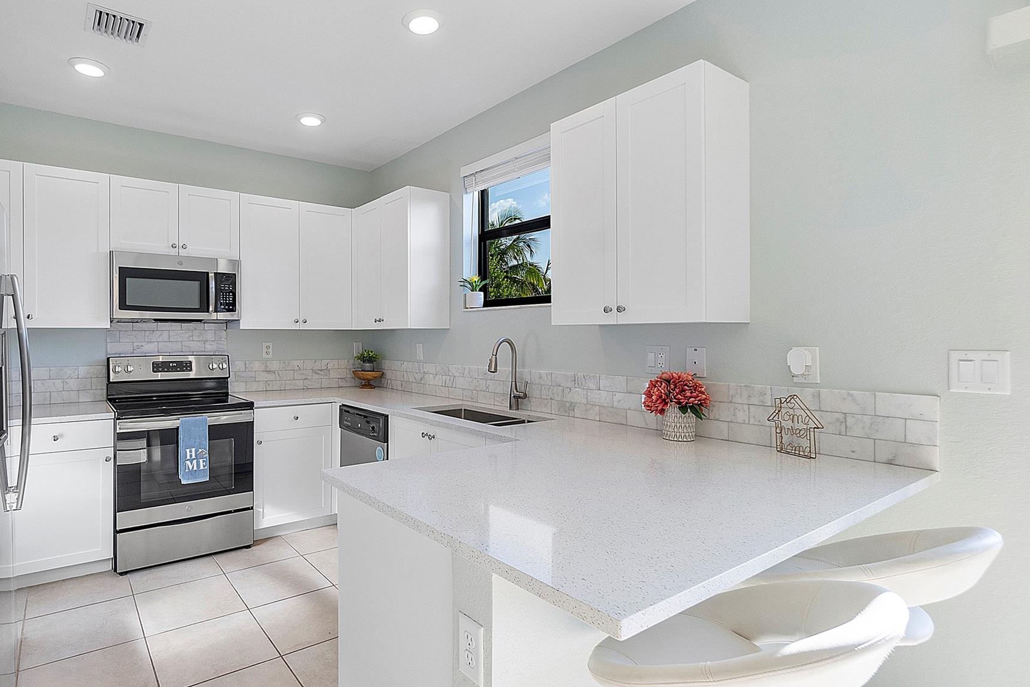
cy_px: 340
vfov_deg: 67.4
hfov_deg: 88.9
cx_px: 413
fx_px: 515
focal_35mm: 18
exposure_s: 1/125
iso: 250
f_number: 9
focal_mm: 10
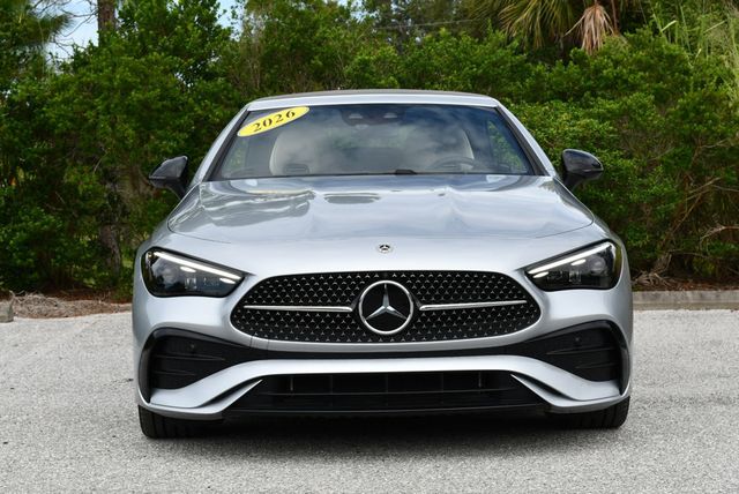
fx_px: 1726
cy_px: 247
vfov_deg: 16.3
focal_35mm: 84
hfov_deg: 24.2
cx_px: 370
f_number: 8
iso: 110
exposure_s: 1/250
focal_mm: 42
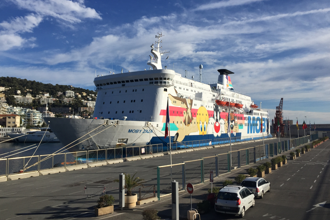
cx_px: 166
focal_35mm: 31
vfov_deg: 42.3
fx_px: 284
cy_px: 109
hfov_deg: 60.3
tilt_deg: +4.2
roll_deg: +0.0
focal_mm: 4.15
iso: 32
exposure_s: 1/3300
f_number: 2.2
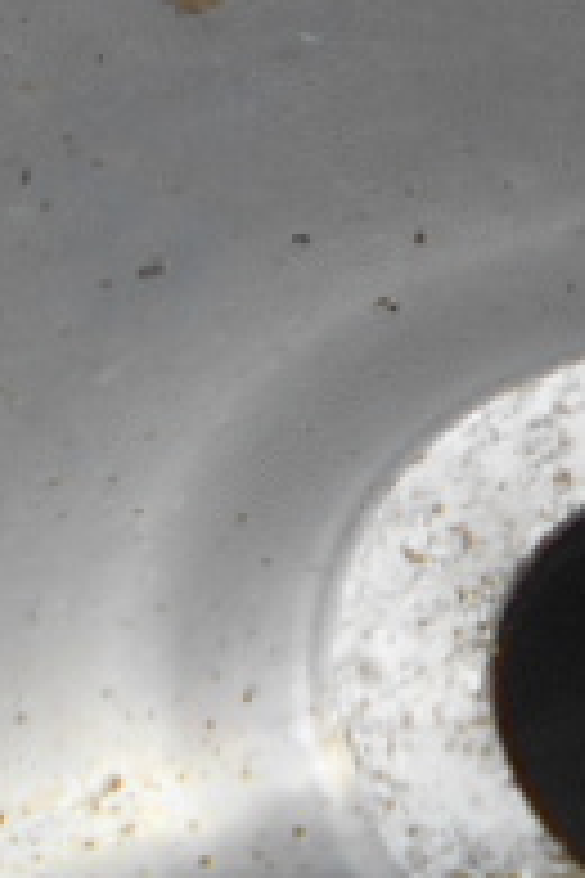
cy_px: 991
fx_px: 5411
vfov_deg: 9.2
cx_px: -1044
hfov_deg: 5.8
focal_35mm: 222
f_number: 3.2
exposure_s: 1/60
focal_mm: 4.6
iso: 80
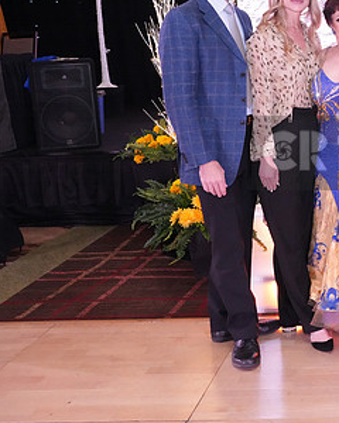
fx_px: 727
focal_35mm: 58
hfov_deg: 23.9
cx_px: 405
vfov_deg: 32.3
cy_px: 153
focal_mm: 32
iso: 8000
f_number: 7.1
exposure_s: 1/250
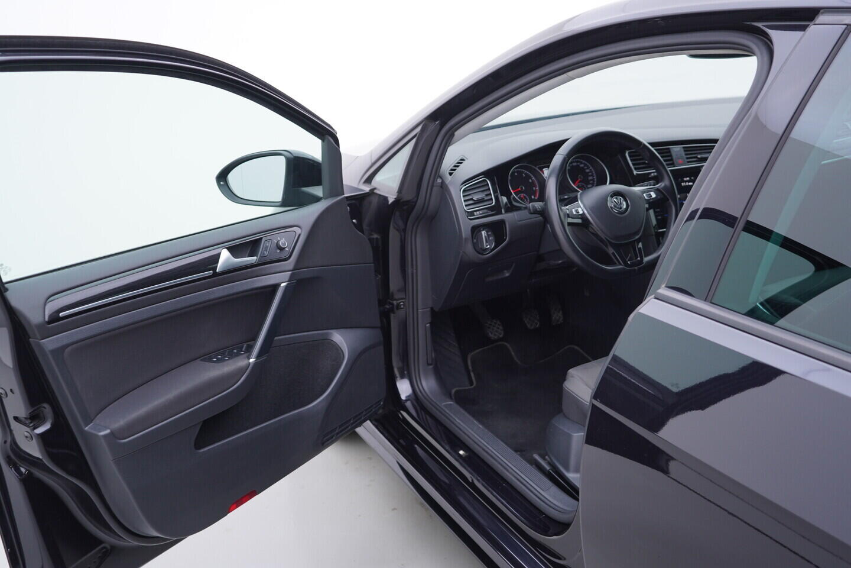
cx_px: 426
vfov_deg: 36.9
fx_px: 851
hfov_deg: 53.1
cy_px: 284
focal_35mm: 36
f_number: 3.2
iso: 125
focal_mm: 24
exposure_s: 1/50
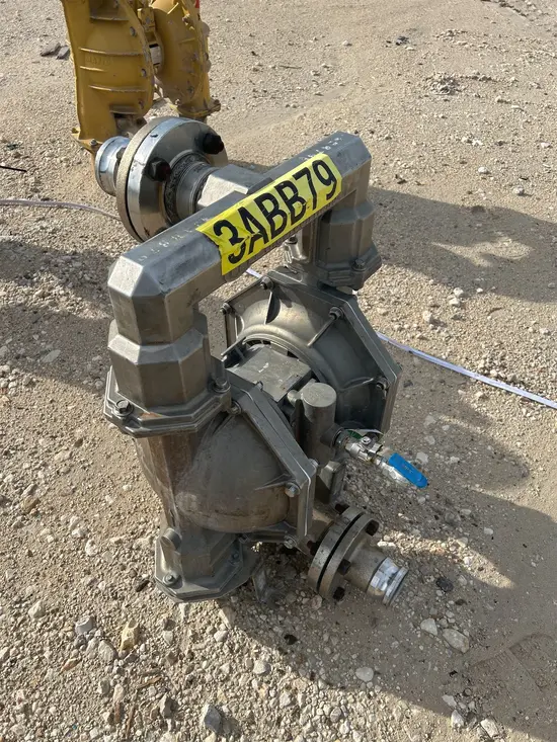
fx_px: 558
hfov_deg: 53.1
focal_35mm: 26
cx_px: 278
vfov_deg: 67.3
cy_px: 371
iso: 50
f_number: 1.5
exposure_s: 1/3571
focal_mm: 5.7
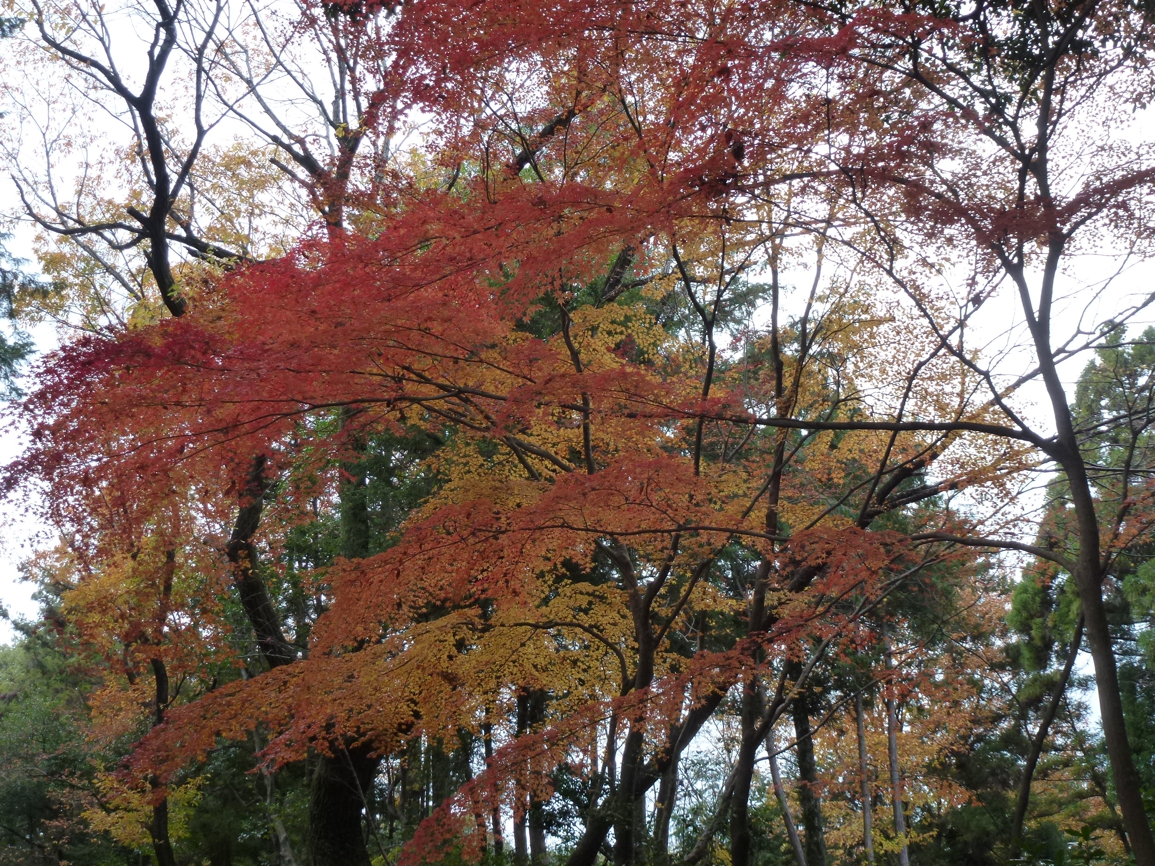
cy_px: 433
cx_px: 578
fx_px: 1635
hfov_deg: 38.9
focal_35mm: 49
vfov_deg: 29.7
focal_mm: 8.7
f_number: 4.1
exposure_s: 1/125
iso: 160
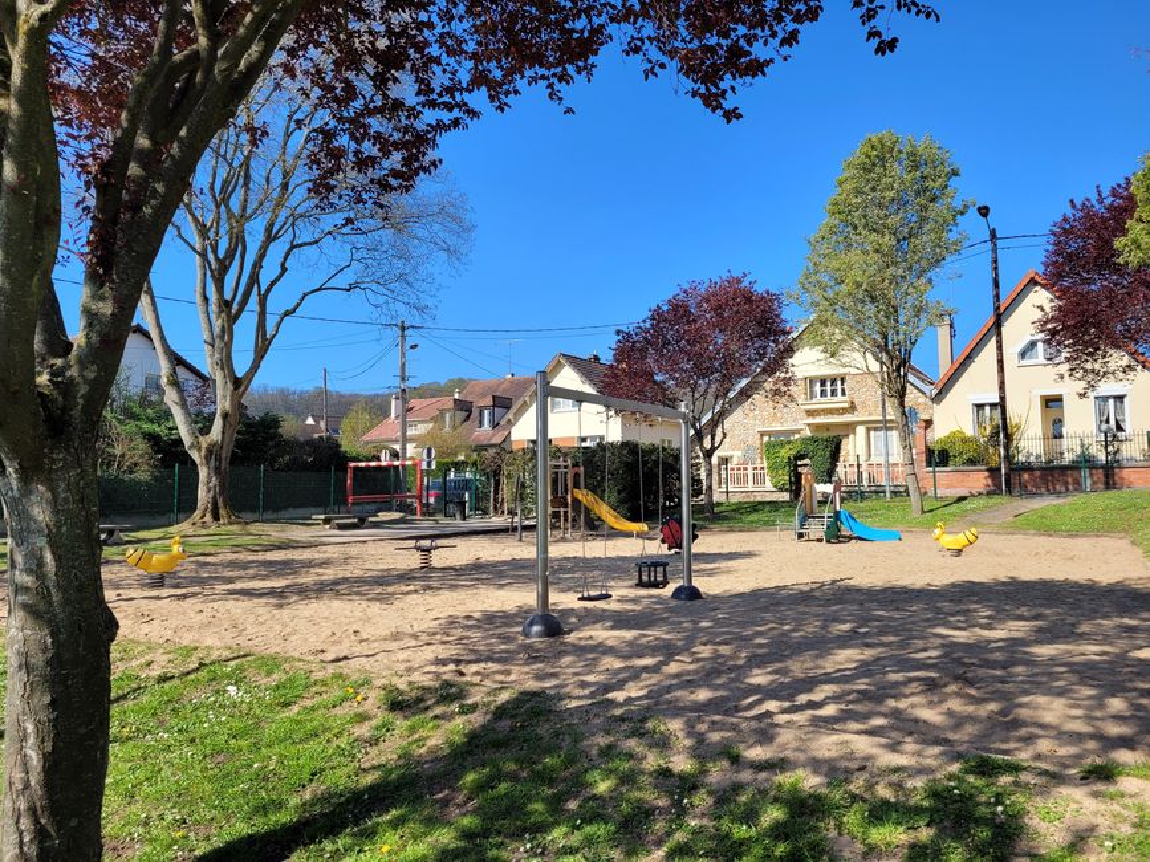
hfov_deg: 67.3
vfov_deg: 53.1
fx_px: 864
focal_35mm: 26
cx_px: 575
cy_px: 431
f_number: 1.8
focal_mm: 5.4
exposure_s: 1/1645
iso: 40
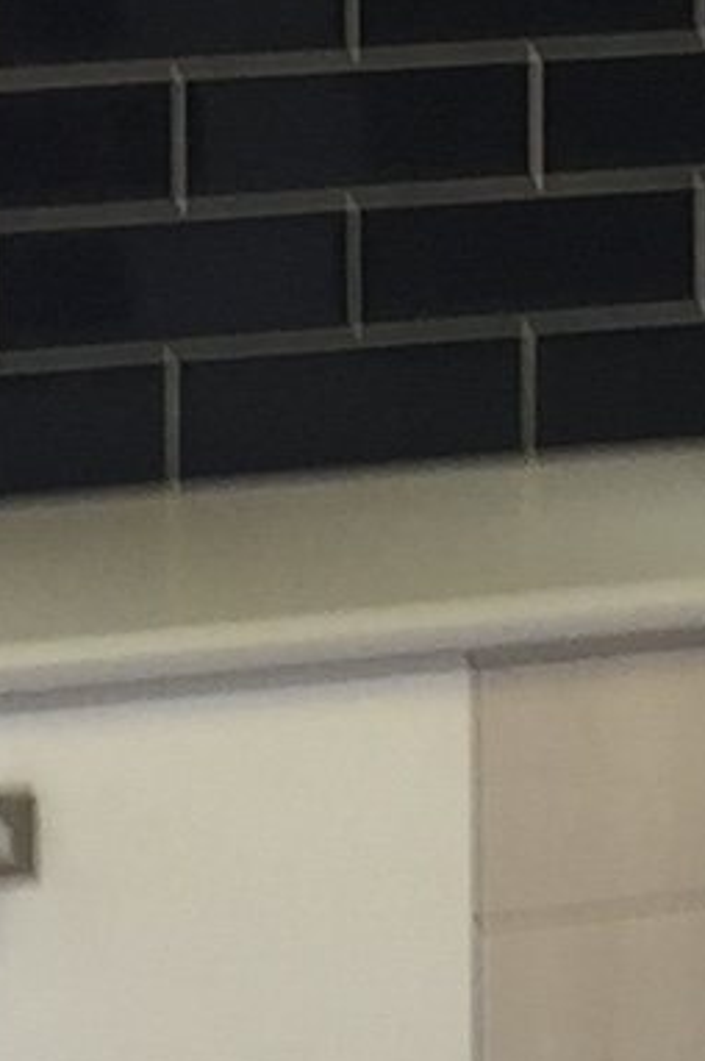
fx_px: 7592
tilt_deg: -2.7
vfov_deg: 8.0
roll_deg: -0.7
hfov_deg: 5.3
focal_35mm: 258
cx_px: 414
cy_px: 167
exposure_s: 1/50
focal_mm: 4.15
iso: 32
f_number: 2.2
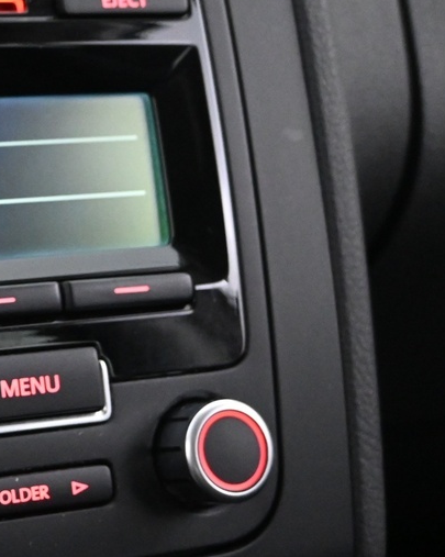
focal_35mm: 88
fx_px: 1446
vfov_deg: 21.8
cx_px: -320
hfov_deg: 15.4
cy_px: 326
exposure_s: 1/20
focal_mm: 19.5
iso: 3200
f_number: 3.8
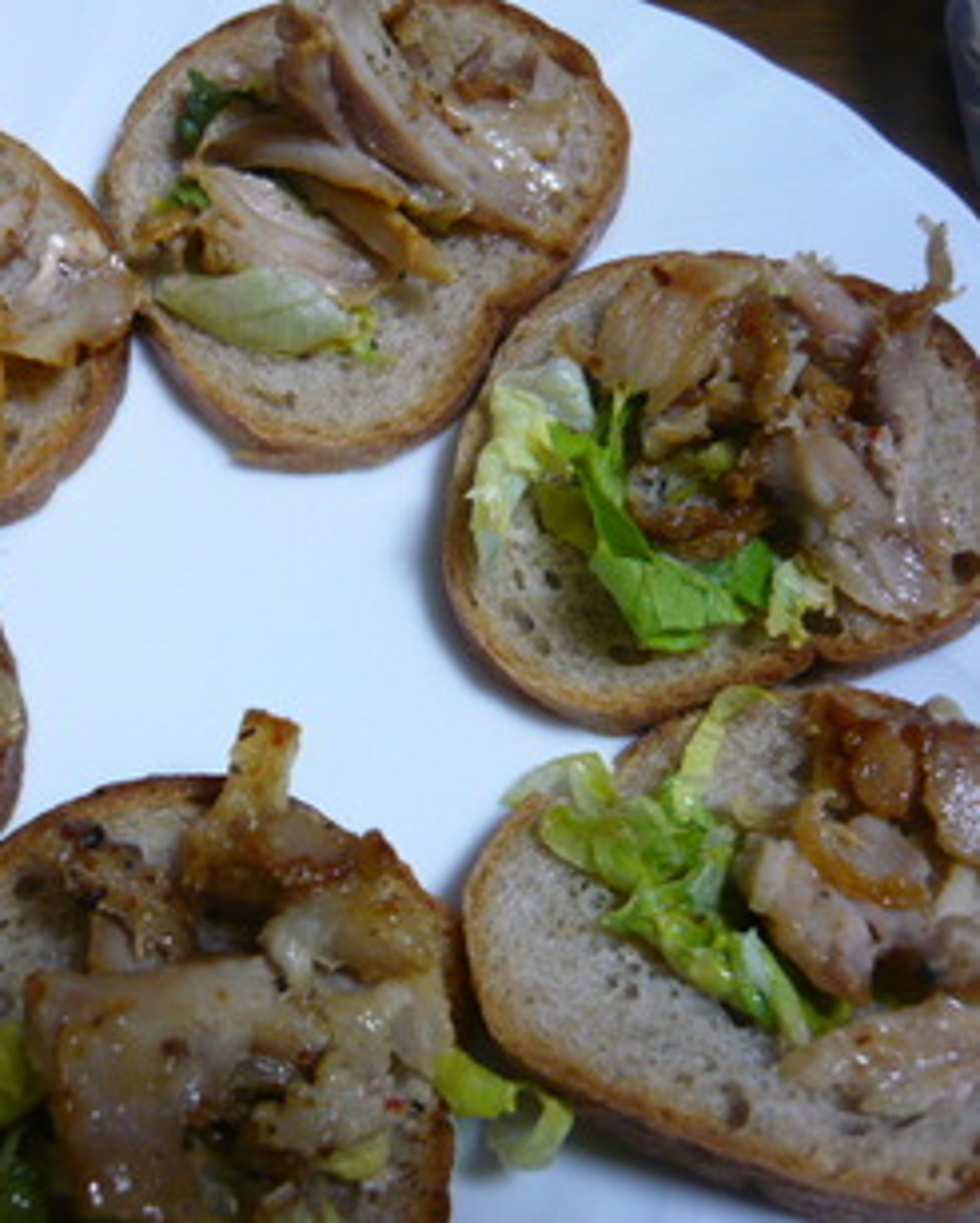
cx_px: 215
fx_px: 1594
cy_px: 623
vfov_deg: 42.0
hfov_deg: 33.3
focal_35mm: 44
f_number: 2.8
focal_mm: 5.5
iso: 200
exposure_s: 1/30
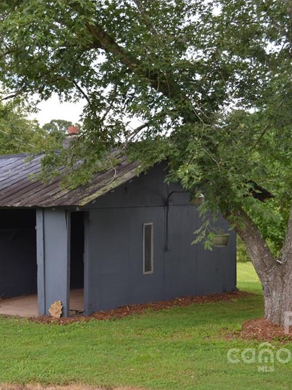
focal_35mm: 64
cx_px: 104
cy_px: 197
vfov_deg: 30.4
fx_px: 717
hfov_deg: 23.0
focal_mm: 29
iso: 200
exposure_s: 1/125
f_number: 5.6
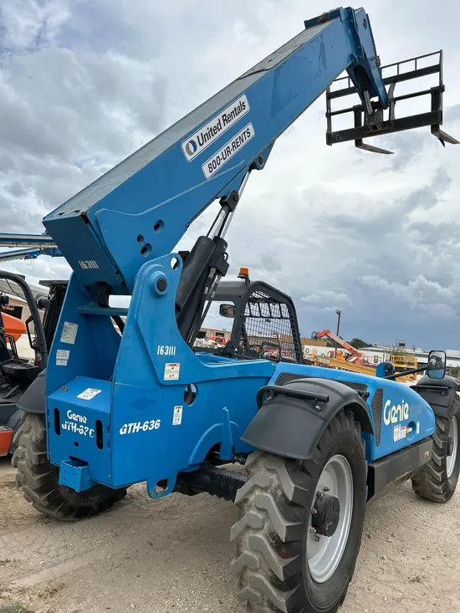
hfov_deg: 53.1
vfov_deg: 67.3
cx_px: 230
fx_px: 461
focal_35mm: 26
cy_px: 306
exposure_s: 1/5587
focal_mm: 5.7
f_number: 1.5
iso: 50
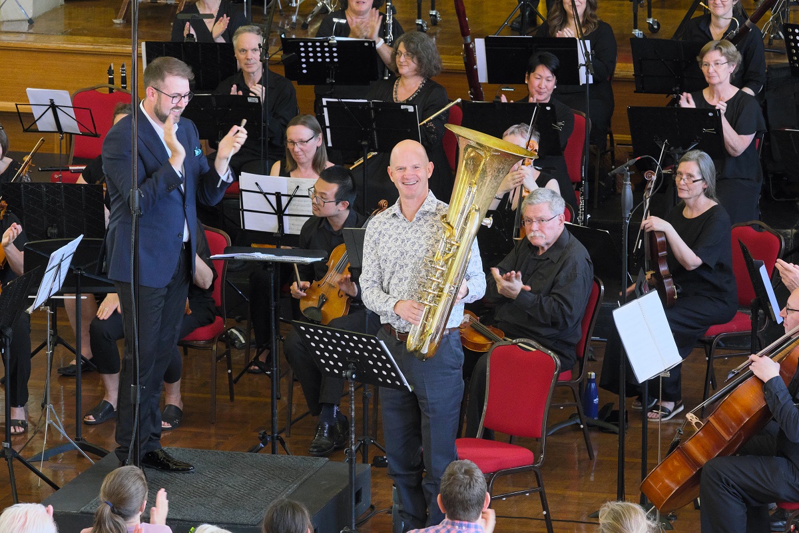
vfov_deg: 7.7
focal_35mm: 179
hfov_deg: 11.5
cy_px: 266
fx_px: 3972
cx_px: 400
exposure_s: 1/100
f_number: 7.1
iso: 6400
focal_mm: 119.5
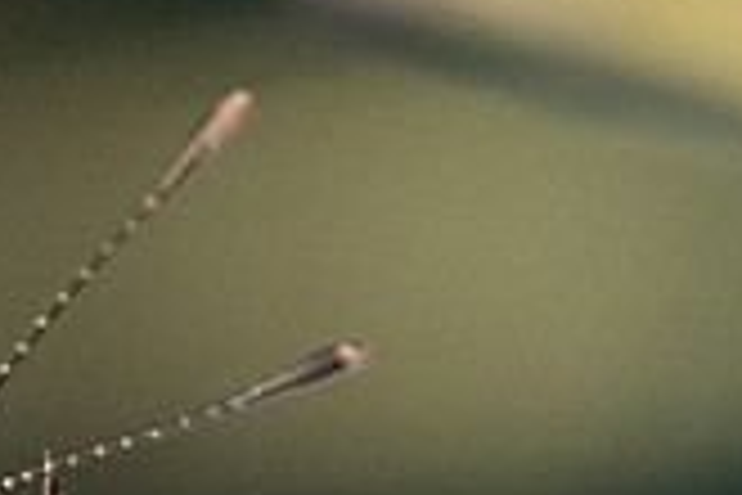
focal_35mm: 1542
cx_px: -858
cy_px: 434
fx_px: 31780
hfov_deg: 1.3
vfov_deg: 0.9
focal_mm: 150
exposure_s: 1/500
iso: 800
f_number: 10
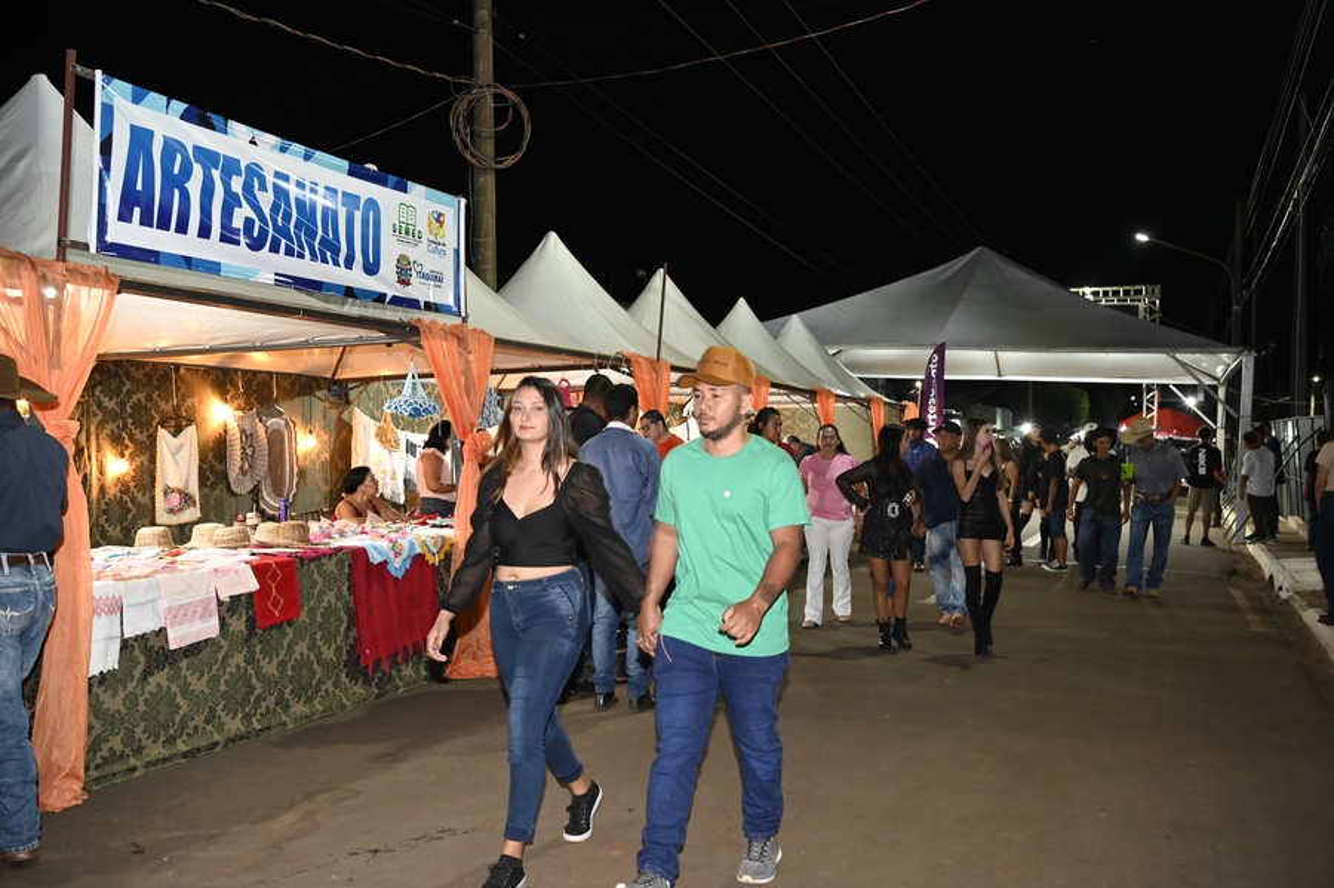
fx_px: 1407
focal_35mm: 38
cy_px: 444
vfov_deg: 35.0
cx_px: 667
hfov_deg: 50.7
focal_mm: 38
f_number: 4
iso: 4000
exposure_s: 1/60
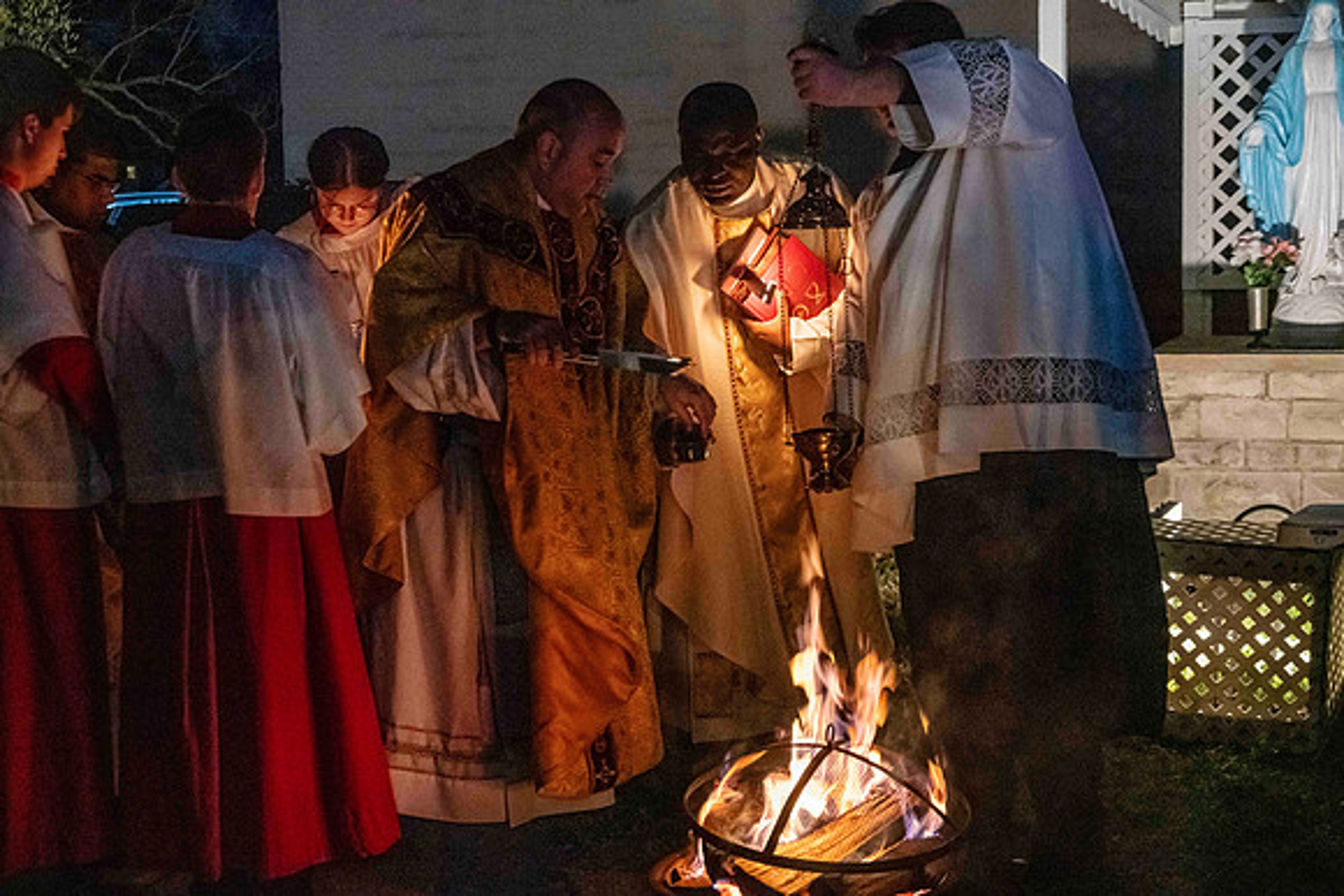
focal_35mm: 60
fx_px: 2240
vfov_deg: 22.6
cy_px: 448
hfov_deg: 33.4
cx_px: 672
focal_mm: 60
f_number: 6.3
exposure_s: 1/40
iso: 8000
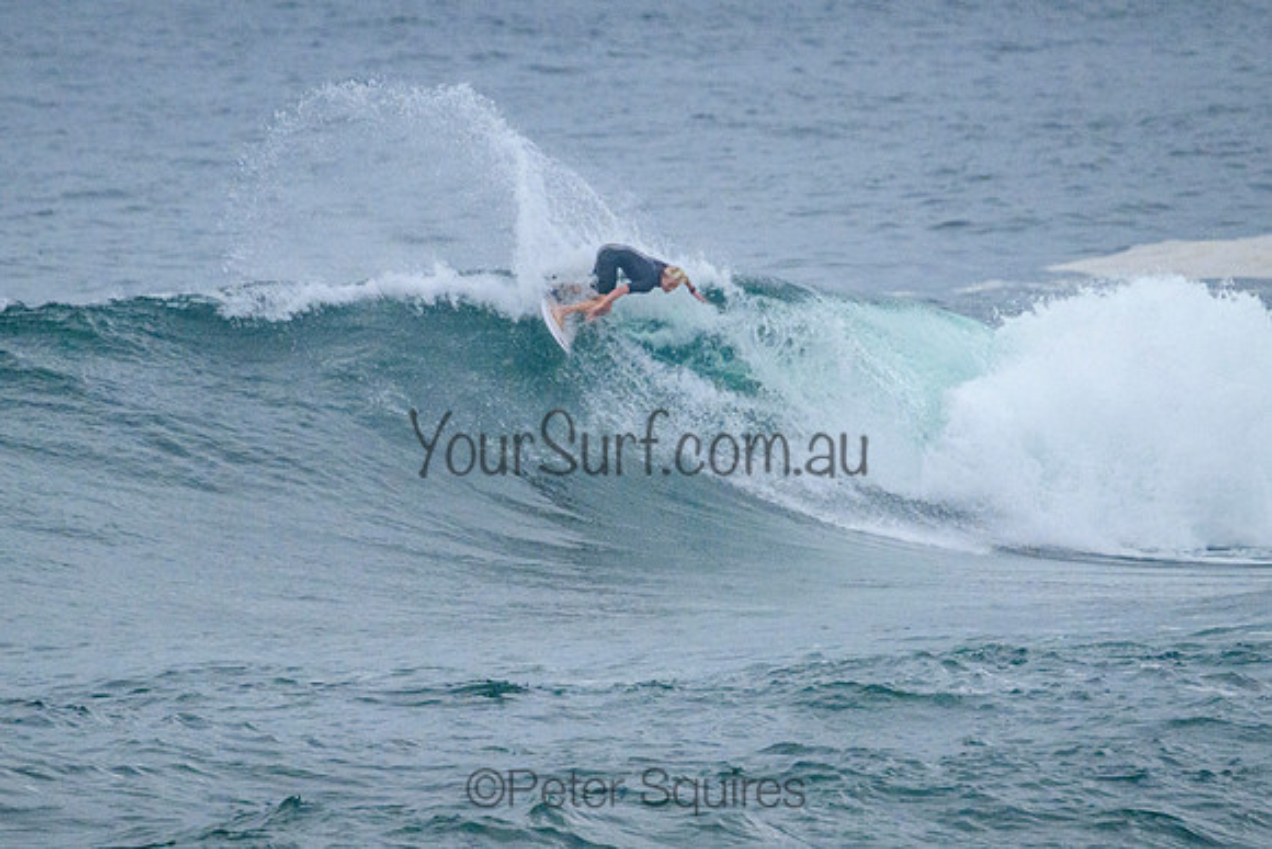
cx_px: 691
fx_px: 38863
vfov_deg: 1.3
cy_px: 354
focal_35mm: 1100
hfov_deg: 1.9
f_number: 11
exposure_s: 1/2000
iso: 3200
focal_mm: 800
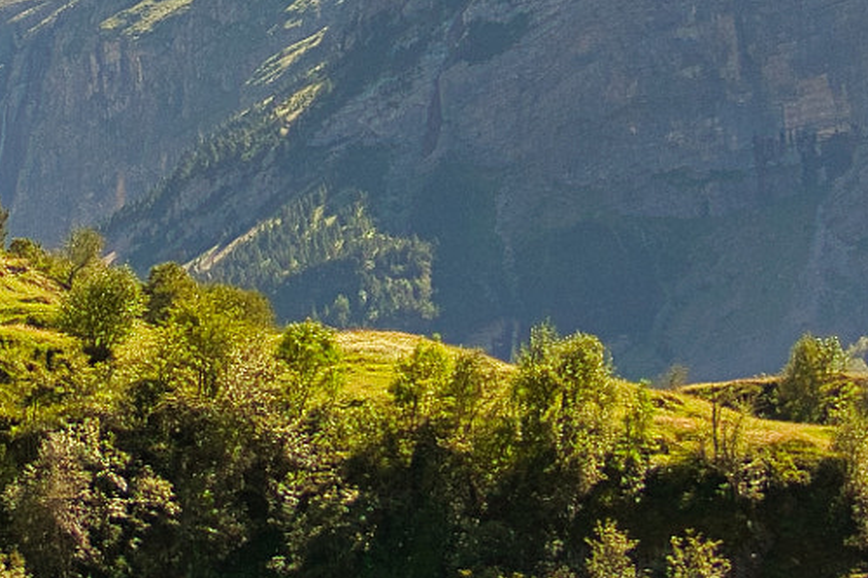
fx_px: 4146
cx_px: 85
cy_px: -43
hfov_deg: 11.9
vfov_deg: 7.9
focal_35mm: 172
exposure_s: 1/1250
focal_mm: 28
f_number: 4.5
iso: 200
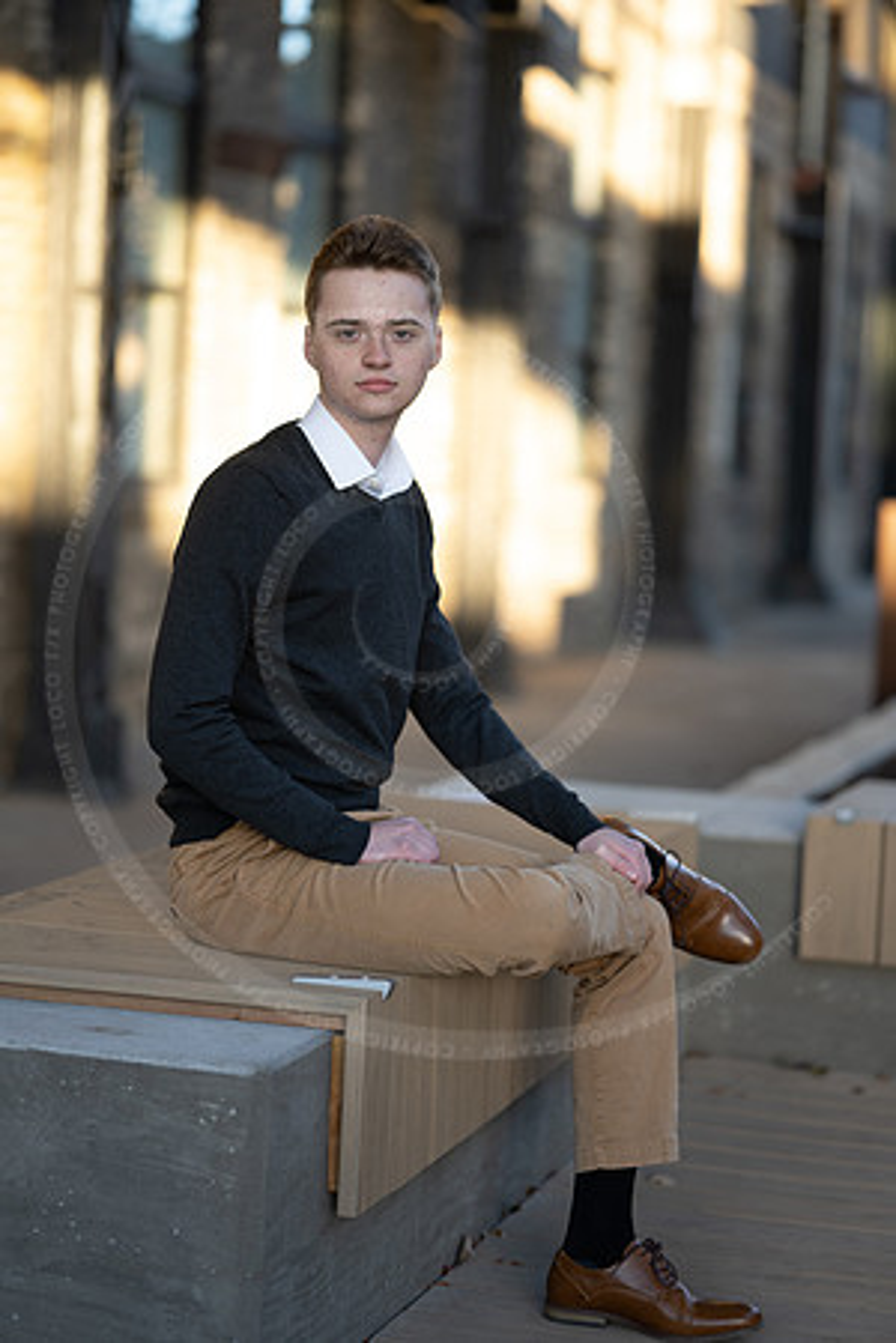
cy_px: 672
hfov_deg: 16.1
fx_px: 3173
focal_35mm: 85
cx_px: 448
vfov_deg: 23.9
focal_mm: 85
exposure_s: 1/500
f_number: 1.8
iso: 200
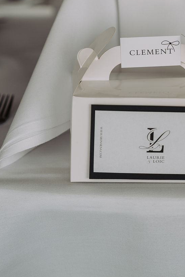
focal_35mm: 129
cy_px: 44
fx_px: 994
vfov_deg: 15.7
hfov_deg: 10.6
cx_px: 149
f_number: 2.8
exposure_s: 1/400
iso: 200
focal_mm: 69
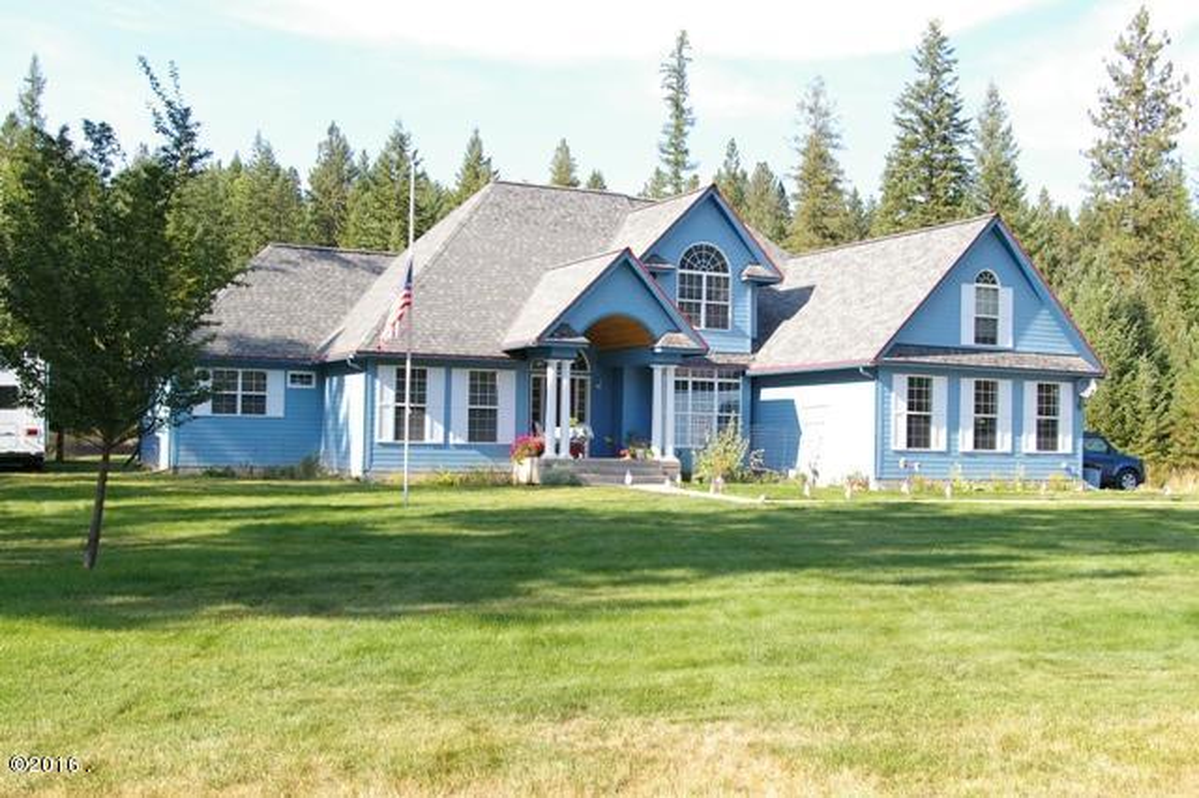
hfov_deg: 49.6
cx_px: 600
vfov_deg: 34.2
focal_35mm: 39
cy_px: 399
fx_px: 1298
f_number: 8
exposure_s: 1/500
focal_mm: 26
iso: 800
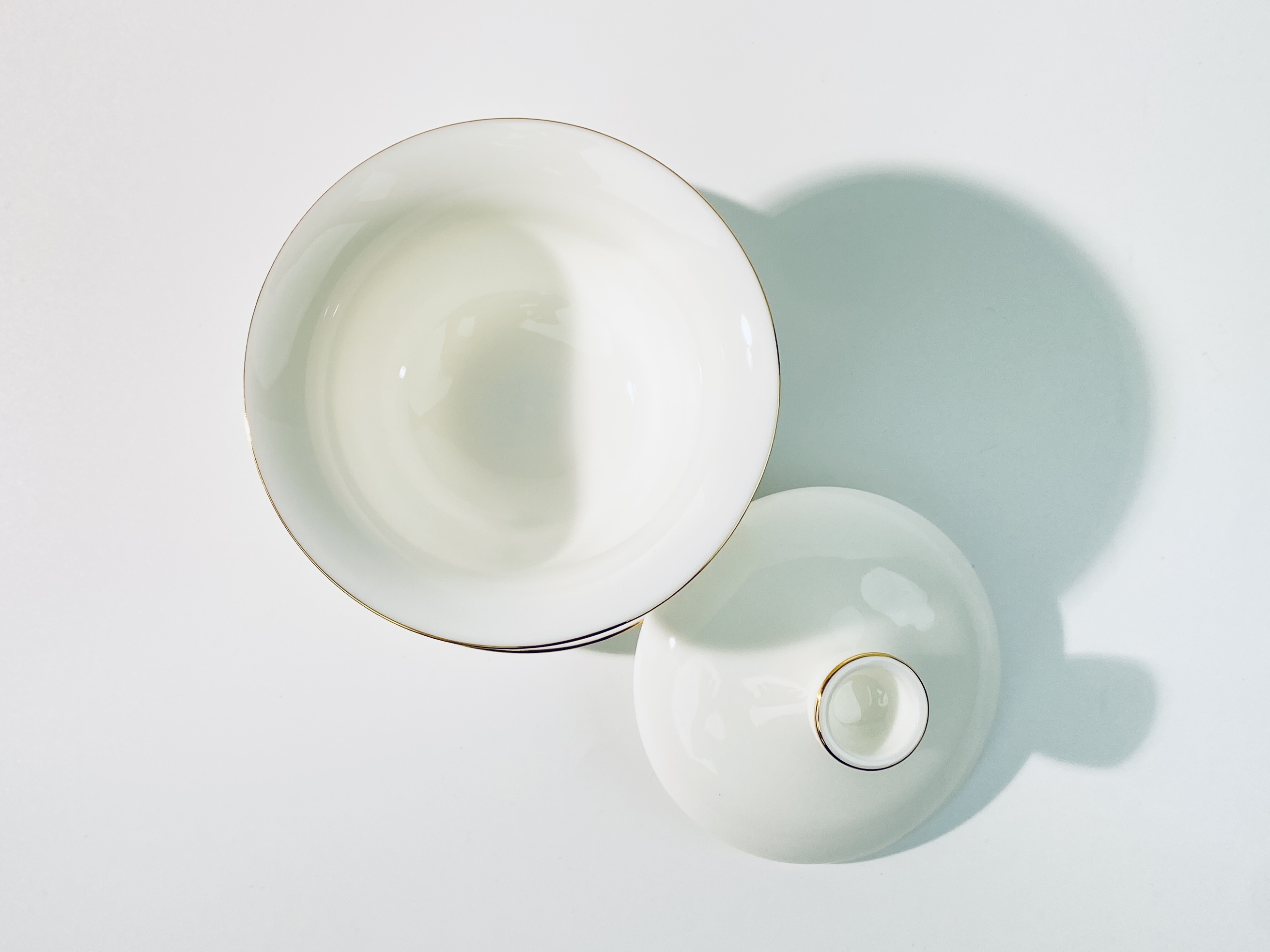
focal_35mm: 26
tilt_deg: -84.9
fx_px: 954
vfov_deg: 53.1
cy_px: 476
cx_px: 635
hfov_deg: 67.3
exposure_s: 1/1395
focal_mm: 4.25
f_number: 1.8
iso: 32
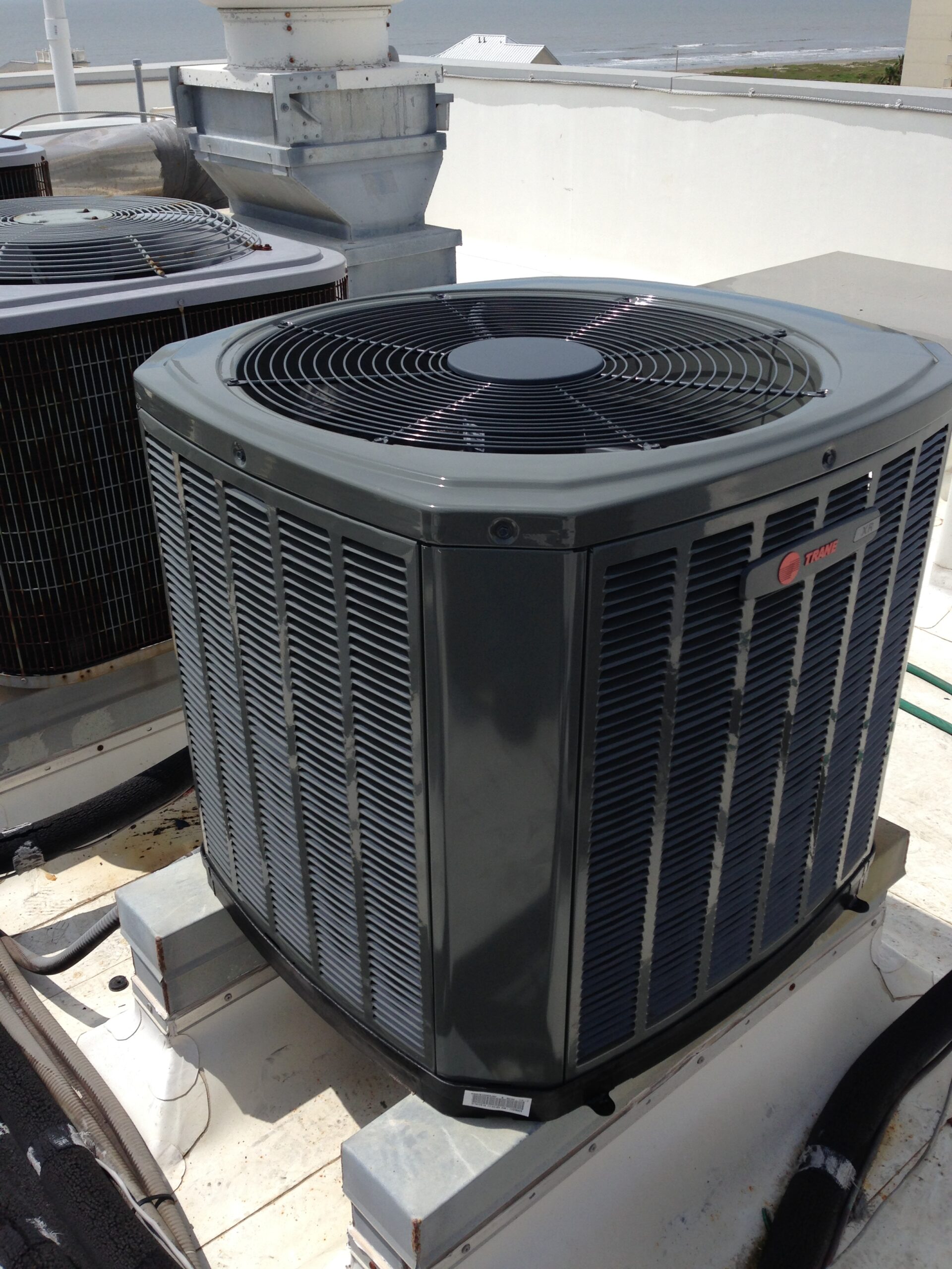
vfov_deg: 55.4
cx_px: 476
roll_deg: -0.9
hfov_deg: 42.9
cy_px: 634
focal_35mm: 33
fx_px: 1210
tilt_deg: -24.3
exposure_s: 1/2358
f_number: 2.4
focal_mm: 4.12
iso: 50
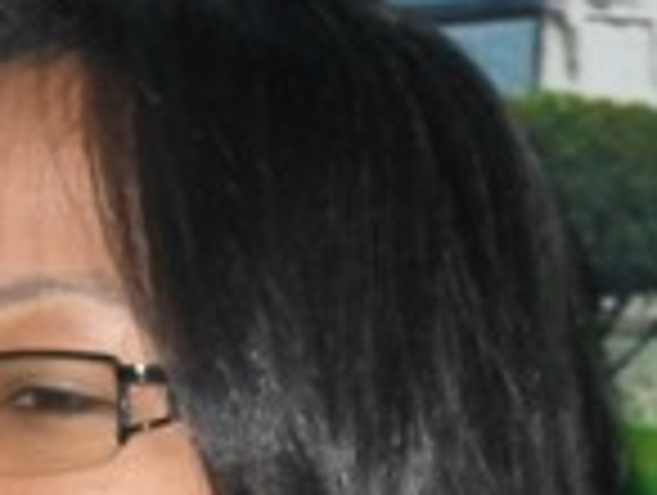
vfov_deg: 5.4
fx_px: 5247
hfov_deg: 7.1
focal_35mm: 276
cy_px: 549
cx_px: -36
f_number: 4.7
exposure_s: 1/60
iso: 320
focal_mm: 15.9
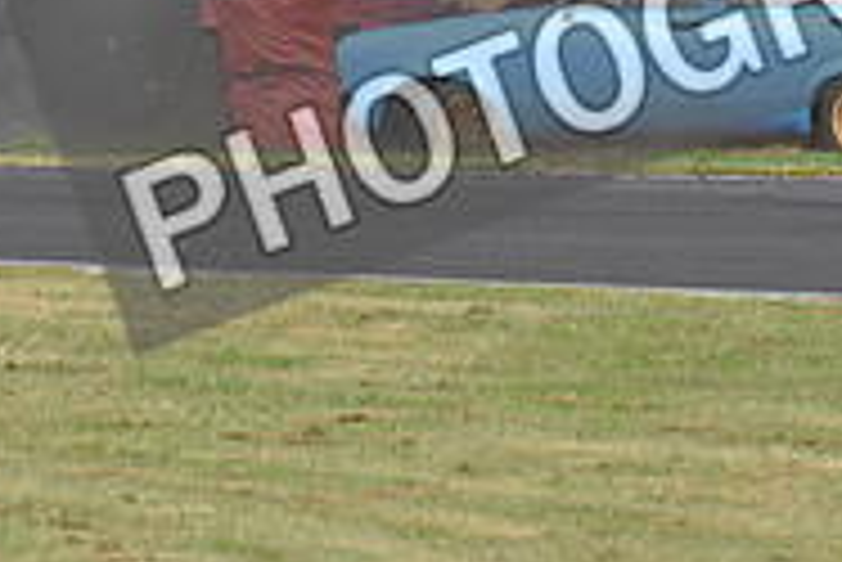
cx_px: 874
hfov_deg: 1.7
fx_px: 29094
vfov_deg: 1.1
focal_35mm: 1243
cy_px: -173
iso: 3200
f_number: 8
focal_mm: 400
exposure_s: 1/1000
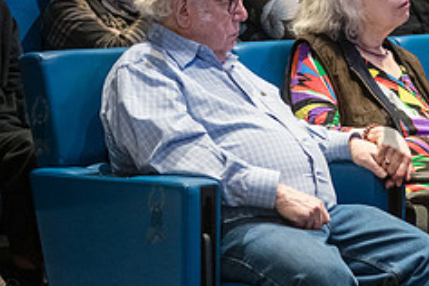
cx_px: 389
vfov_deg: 5.2
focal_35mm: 262
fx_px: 3122
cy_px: 124
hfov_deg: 7.8
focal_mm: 105
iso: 6400
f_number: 4
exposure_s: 1/200
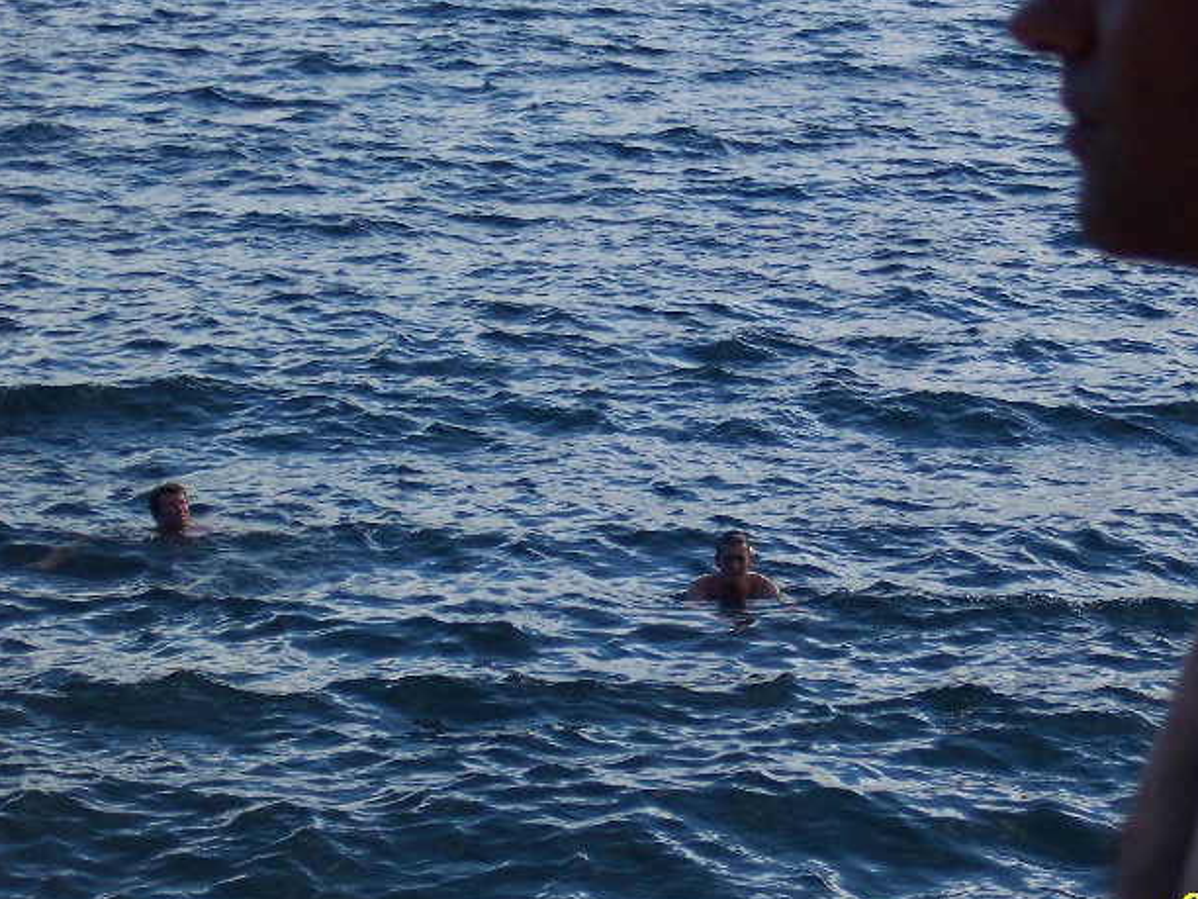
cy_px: 476
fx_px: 5157
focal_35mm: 149
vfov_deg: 10.0
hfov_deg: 13.2
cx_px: 777
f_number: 4.8
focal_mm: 24
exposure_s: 1/500
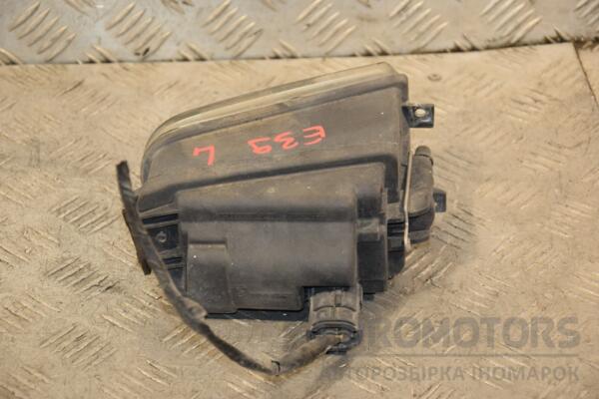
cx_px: 300
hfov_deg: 18.2
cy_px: 200
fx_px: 1872
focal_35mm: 112
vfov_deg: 12.2
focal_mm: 75
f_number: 5.3
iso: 800
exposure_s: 1/125
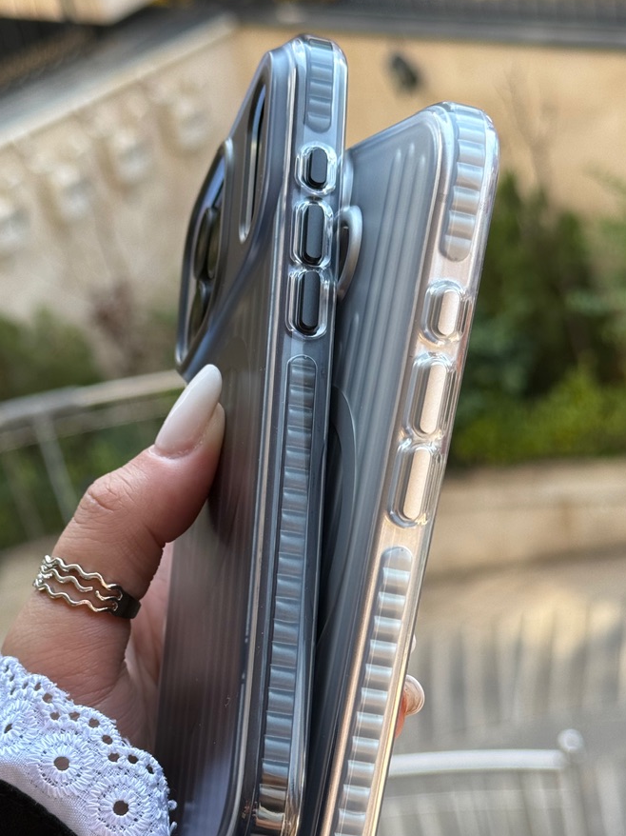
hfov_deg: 21.0
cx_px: 289
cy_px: 494
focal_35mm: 70
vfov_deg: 27.7
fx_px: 1689
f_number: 1.78
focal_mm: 6.76
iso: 64
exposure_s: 1/778
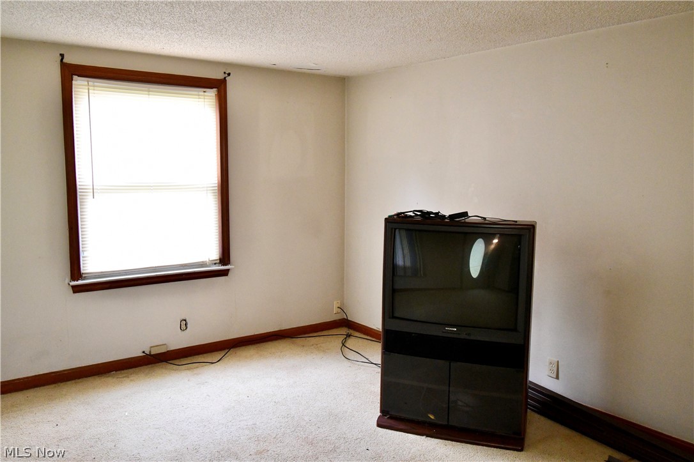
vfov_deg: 43.6
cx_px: 347
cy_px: 231
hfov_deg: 62.0
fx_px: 578
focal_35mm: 30
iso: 3200
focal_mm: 20
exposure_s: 1/30
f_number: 5.6
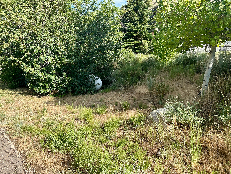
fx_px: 160
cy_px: 87
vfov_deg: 56.8
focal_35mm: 24
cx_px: 116
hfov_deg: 71.6
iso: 80
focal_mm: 6.86
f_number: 1.78
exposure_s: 1/1721
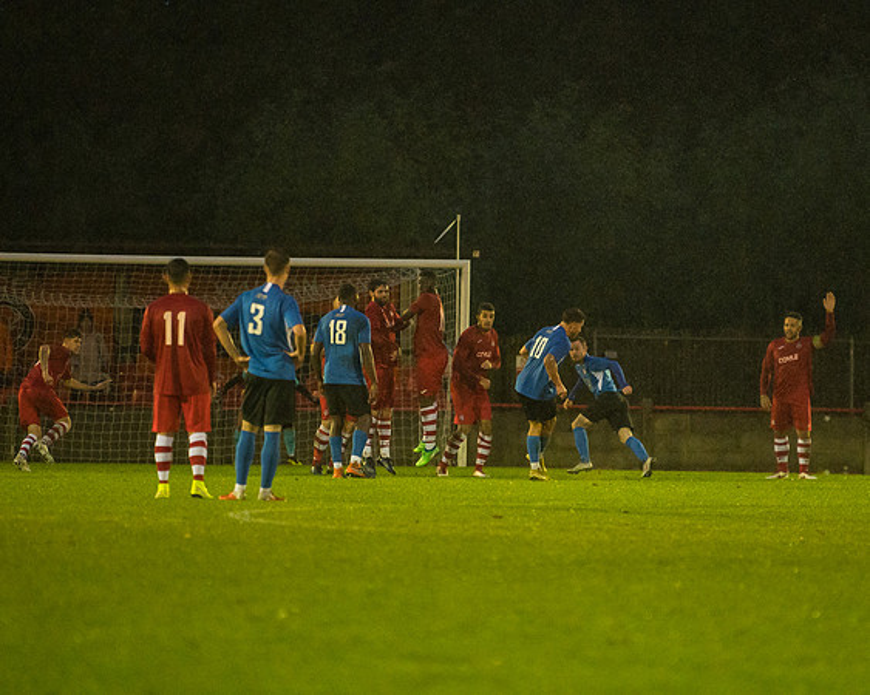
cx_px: 522
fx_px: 8696
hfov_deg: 5.7
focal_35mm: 338
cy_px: 348
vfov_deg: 4.6
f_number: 2.8
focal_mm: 200
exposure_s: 1/1000
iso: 5000
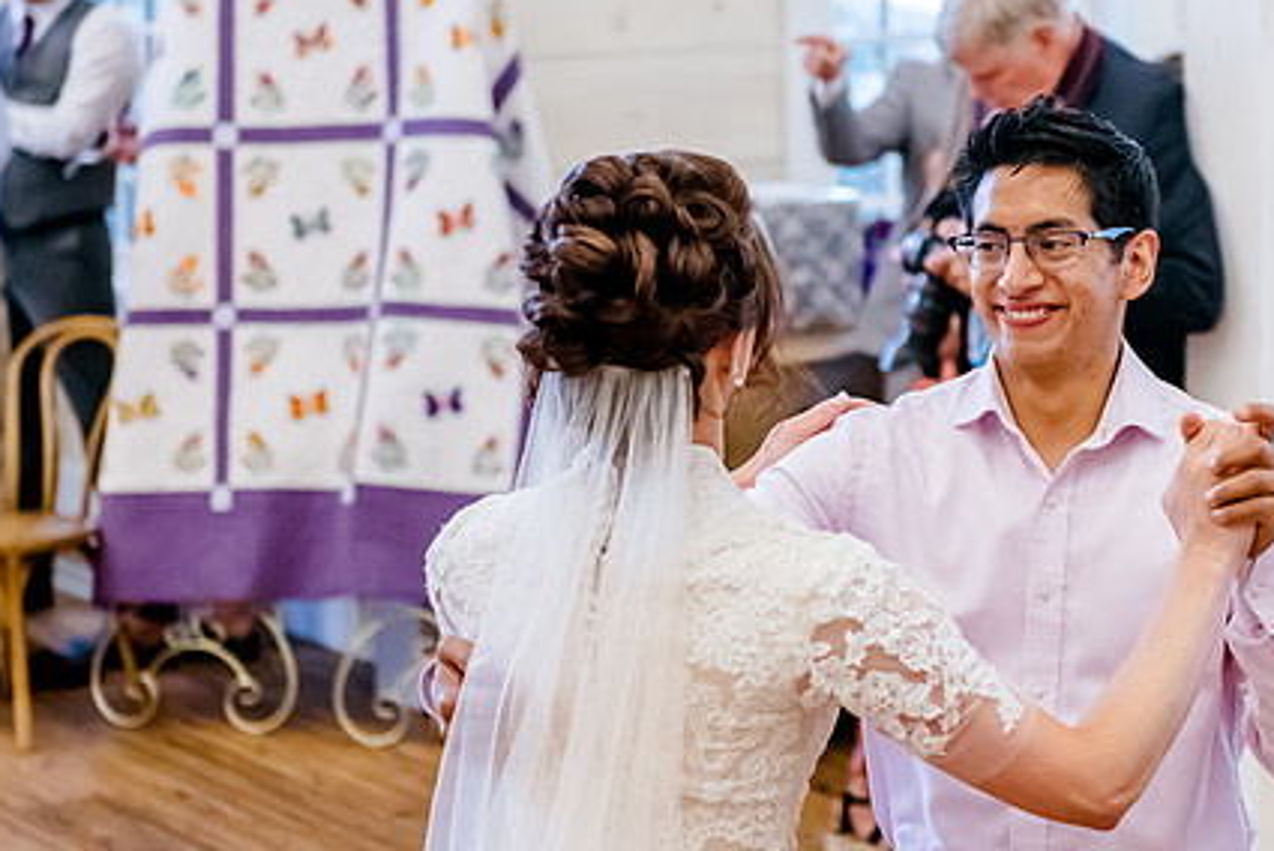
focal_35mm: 121
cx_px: 769
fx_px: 4285
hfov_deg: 16.9
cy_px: 389
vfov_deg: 11.3
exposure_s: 1/500
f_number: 3.2
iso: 3200
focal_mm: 70
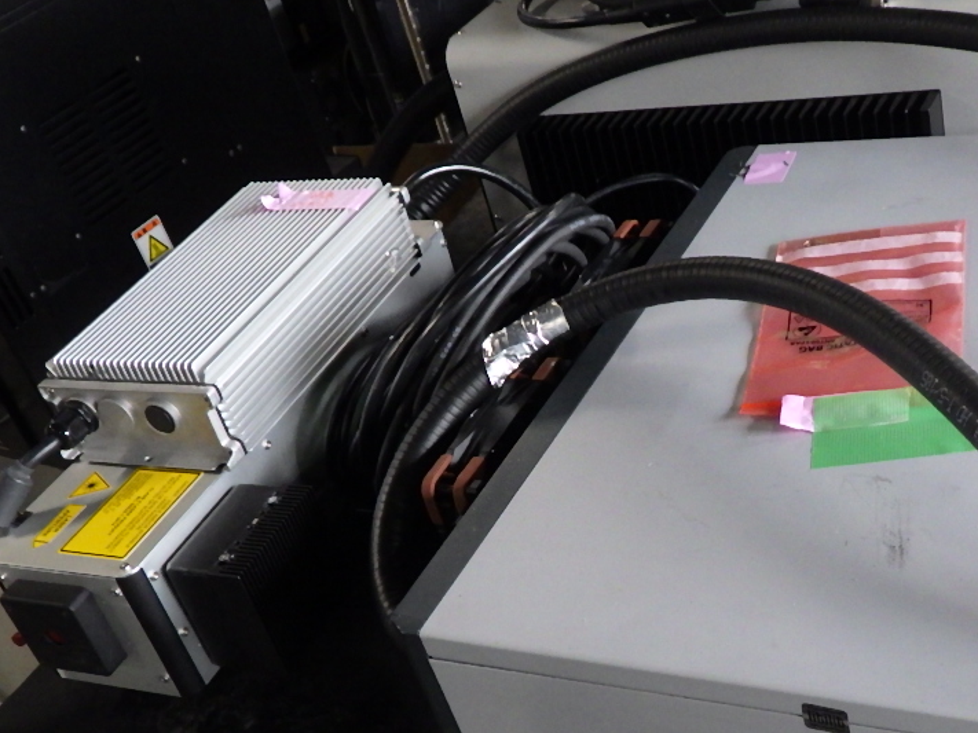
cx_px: 605
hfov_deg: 38.7
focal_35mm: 49
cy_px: 527
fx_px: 1384
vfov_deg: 29.3
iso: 1000
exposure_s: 1/50
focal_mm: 6.1
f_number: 3.8
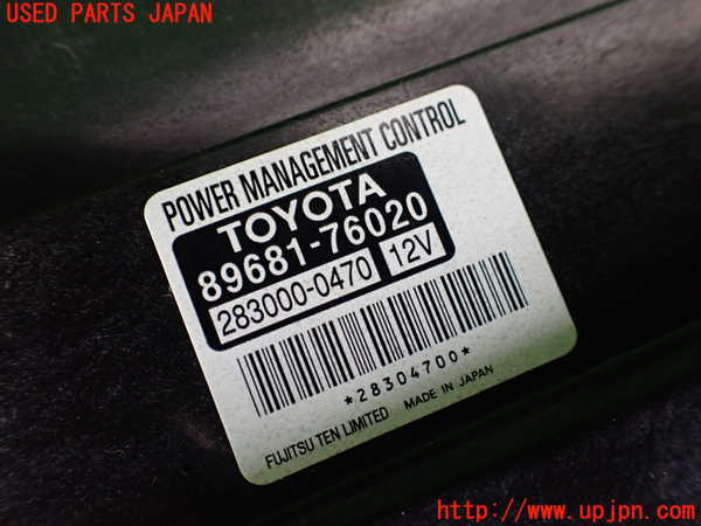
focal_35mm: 30
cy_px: 263
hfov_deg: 60.0
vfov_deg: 46.8
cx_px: 350
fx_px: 608
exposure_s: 1/125
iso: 800
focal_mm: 5.4
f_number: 2.3
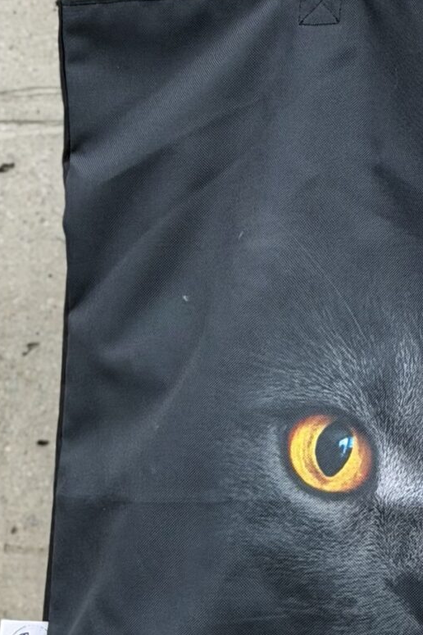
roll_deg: +0.5
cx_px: 424
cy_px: 192
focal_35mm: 165
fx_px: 2910
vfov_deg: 12.4
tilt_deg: +4.1
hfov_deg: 8.3
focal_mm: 6.76
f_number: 1.78
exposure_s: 1/561
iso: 64
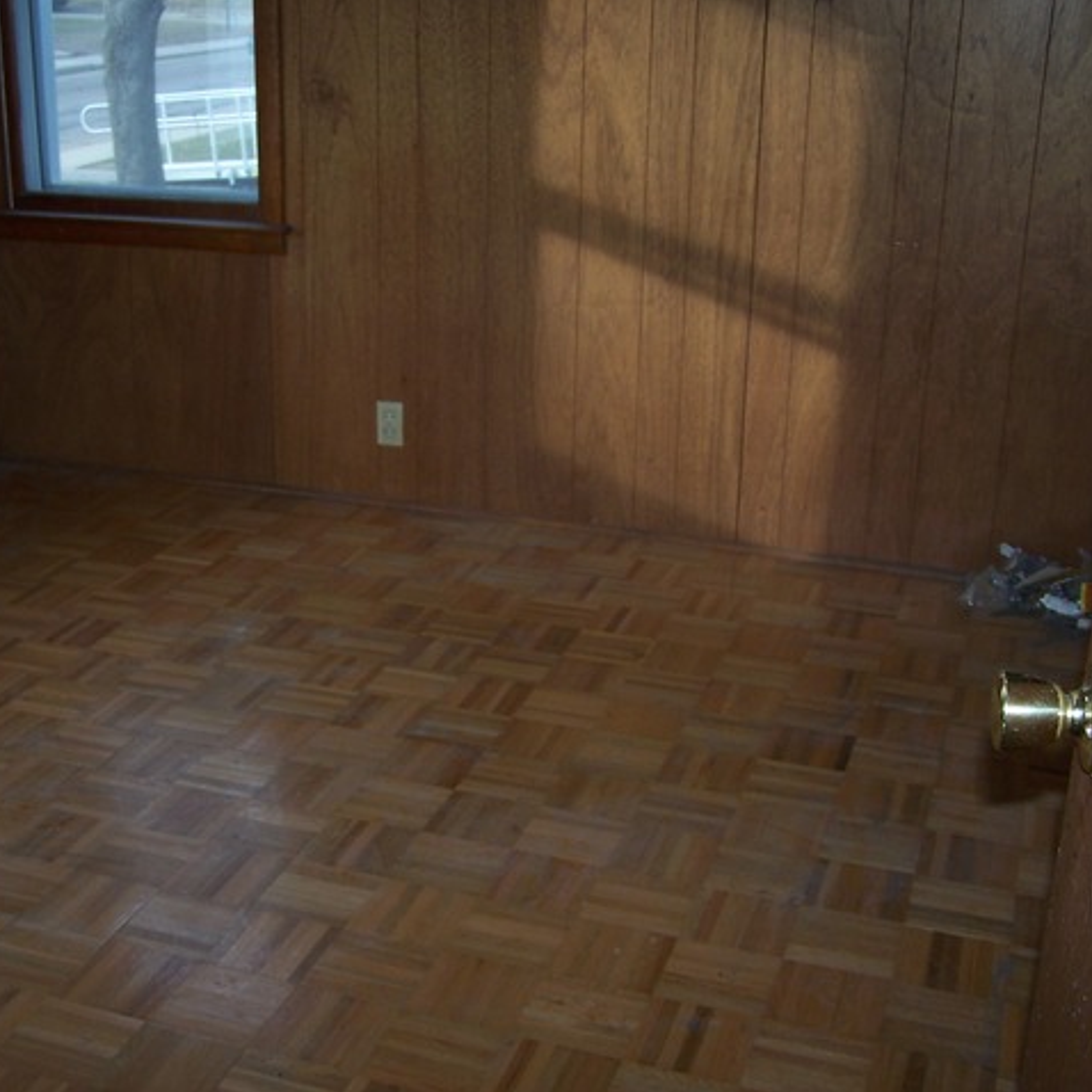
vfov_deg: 37.6
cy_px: 546
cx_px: 443
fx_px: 1606
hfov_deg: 37.4
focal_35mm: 45
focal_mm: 6.3
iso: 80
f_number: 2.8
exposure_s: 1/60
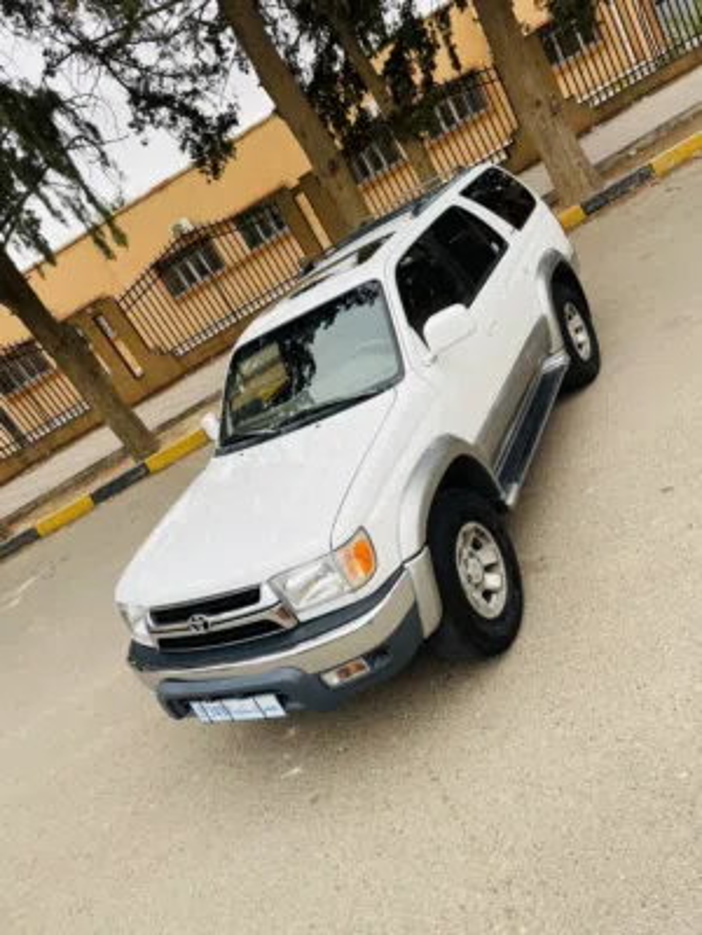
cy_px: 468
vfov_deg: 67.3
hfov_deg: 53.1
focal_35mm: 26
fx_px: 703
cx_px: 351
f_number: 1.6
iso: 32
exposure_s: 1/148
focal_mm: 4.2
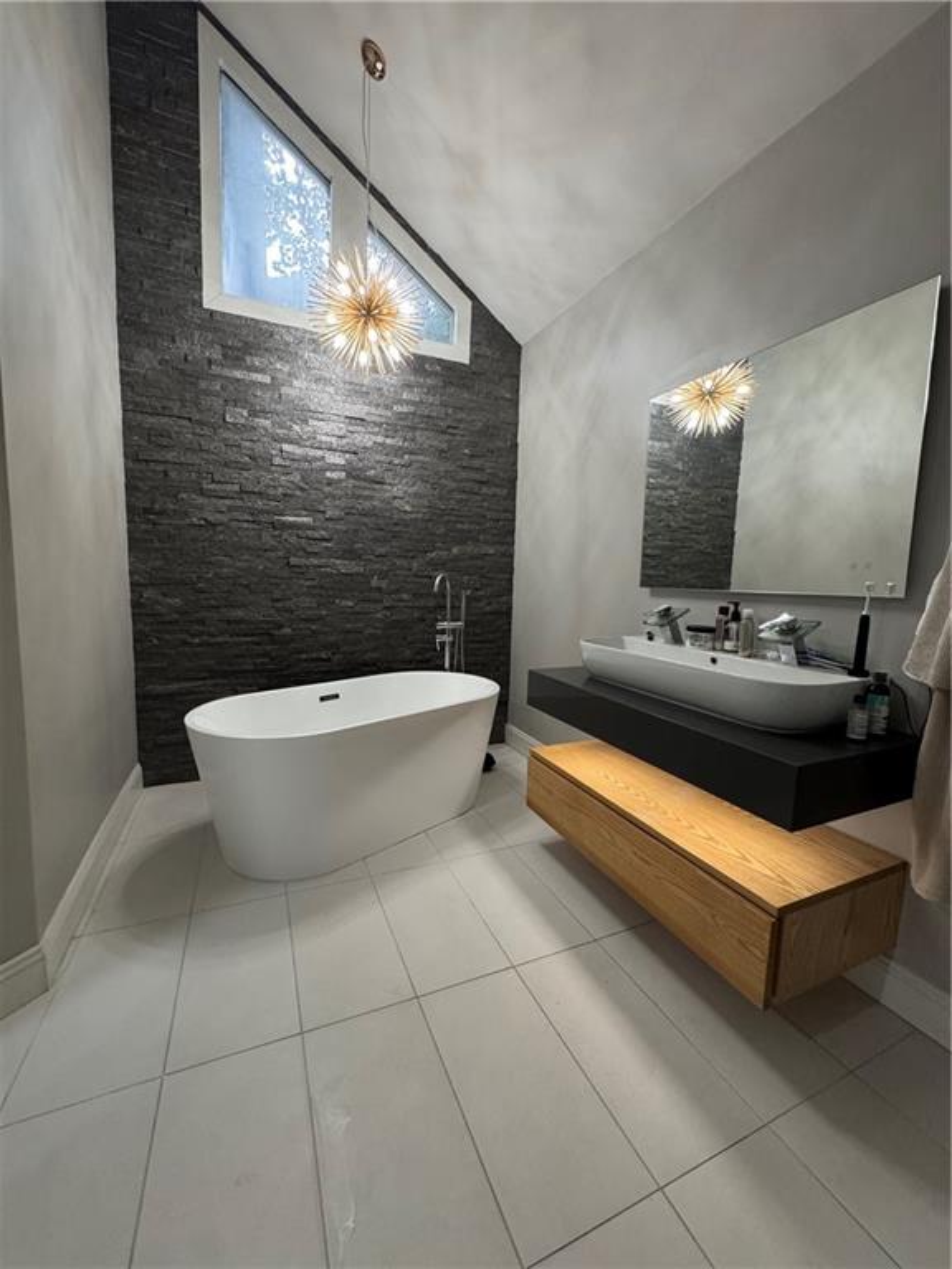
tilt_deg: -6.5
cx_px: 476
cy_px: 634
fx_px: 513
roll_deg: -0.9
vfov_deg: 102.1
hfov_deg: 85.7
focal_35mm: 14
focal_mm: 2.22
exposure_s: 1/60
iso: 400
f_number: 2.2
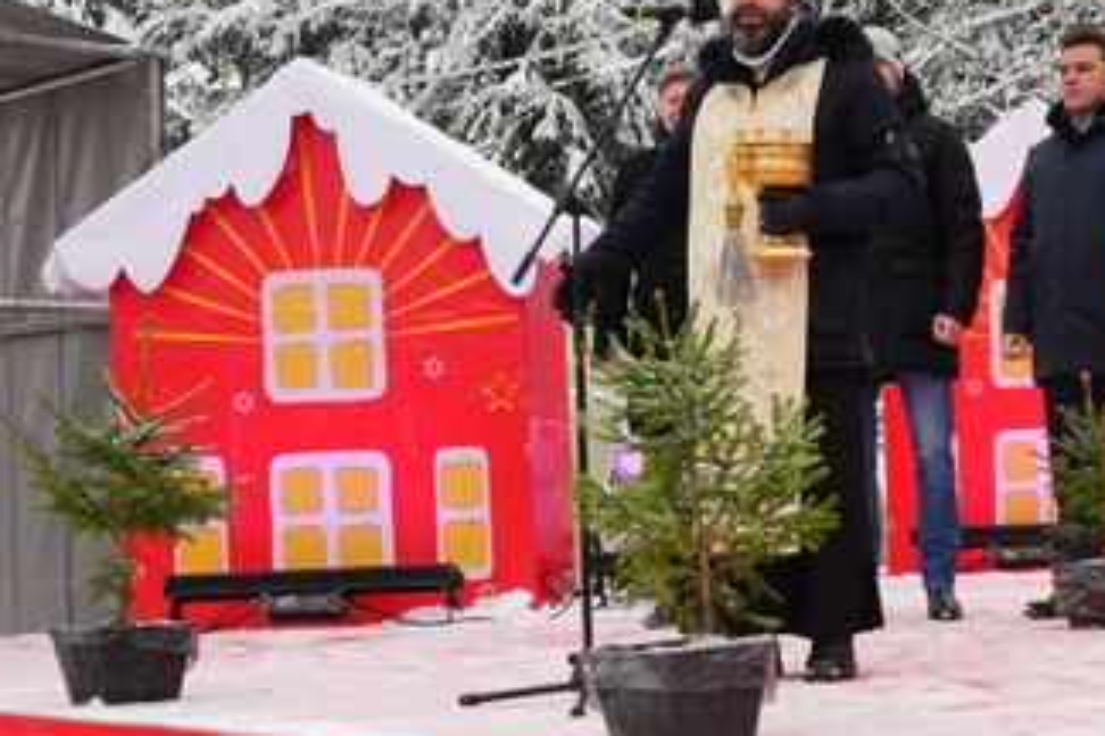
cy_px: 419
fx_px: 2517
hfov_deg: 23.8
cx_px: 1083
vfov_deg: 16.6
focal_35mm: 82
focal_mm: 38
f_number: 9
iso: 640
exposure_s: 1/160
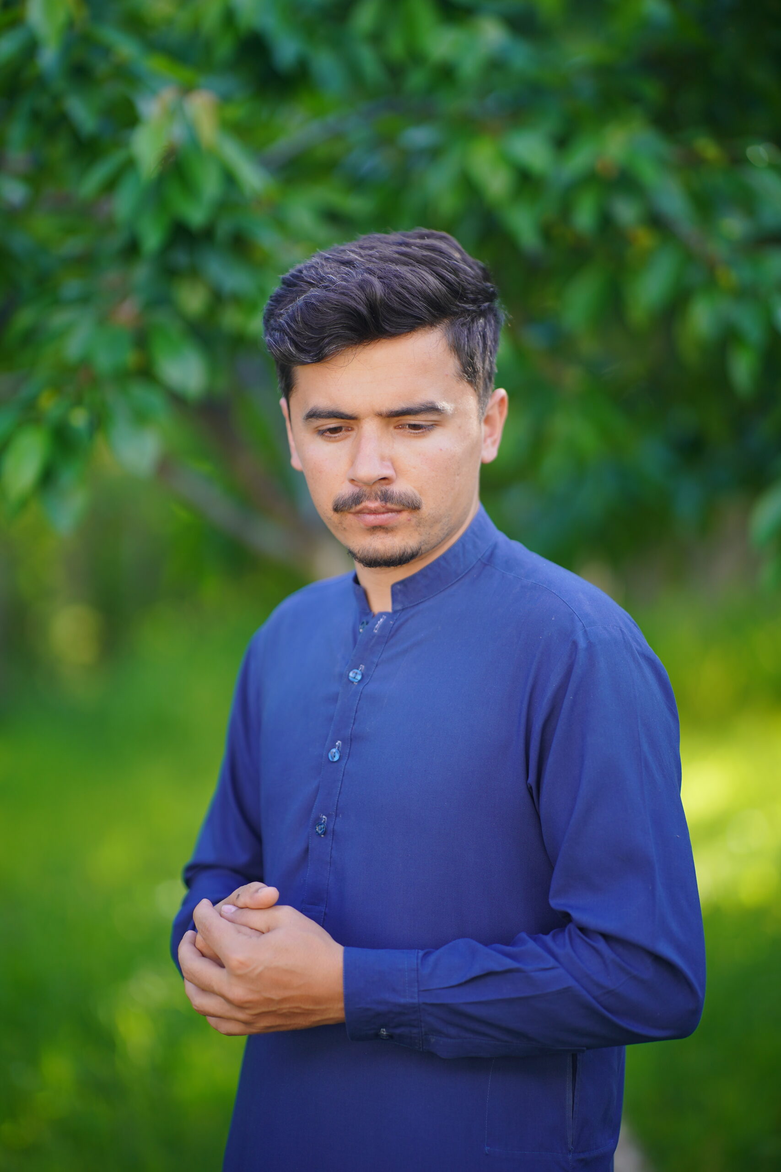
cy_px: 586
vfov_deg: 54.4
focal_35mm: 35
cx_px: 390
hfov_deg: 37.9
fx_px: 1139
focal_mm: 35
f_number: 1.4
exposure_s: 1/640
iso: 100
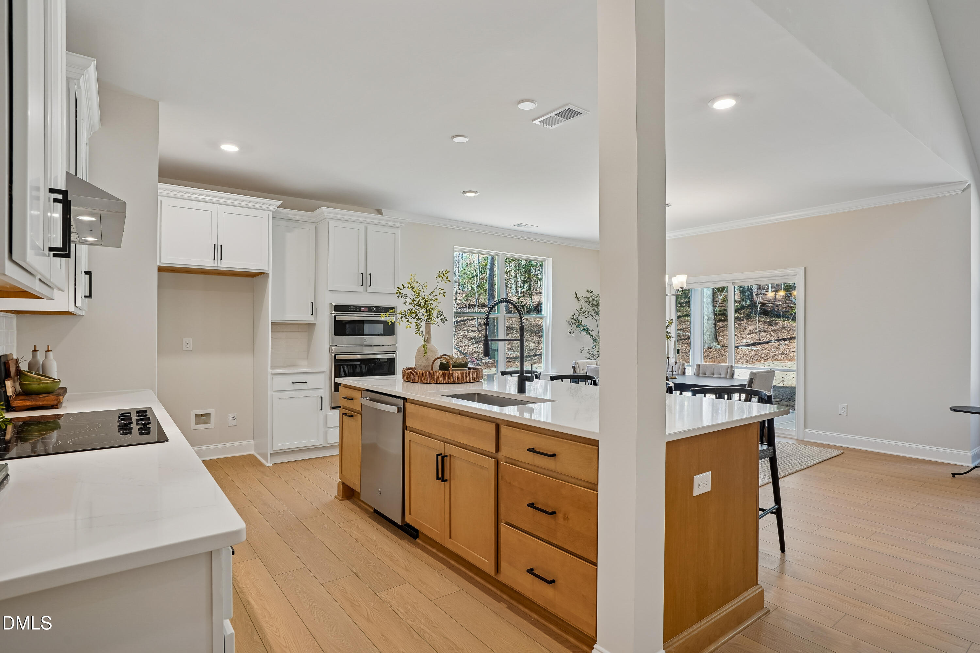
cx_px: 490
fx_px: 490
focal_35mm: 18
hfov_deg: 90.0
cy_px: 326
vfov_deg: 67.4
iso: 100
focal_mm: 18
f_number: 8
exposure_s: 1/6
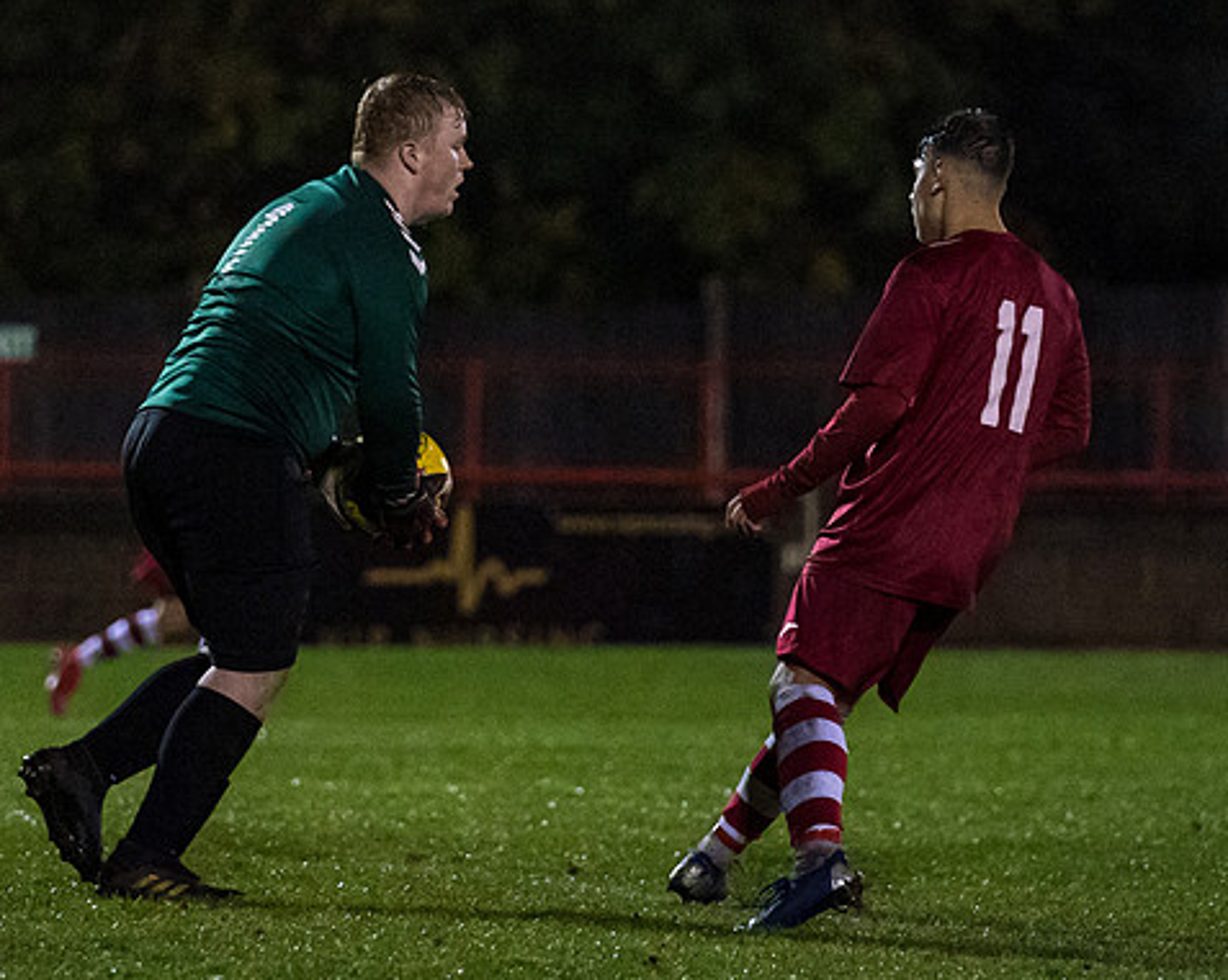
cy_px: 471
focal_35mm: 320
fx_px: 11623
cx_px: 317
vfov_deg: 4.8
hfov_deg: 6.0
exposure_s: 1/1250
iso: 6400
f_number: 2.8
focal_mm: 142
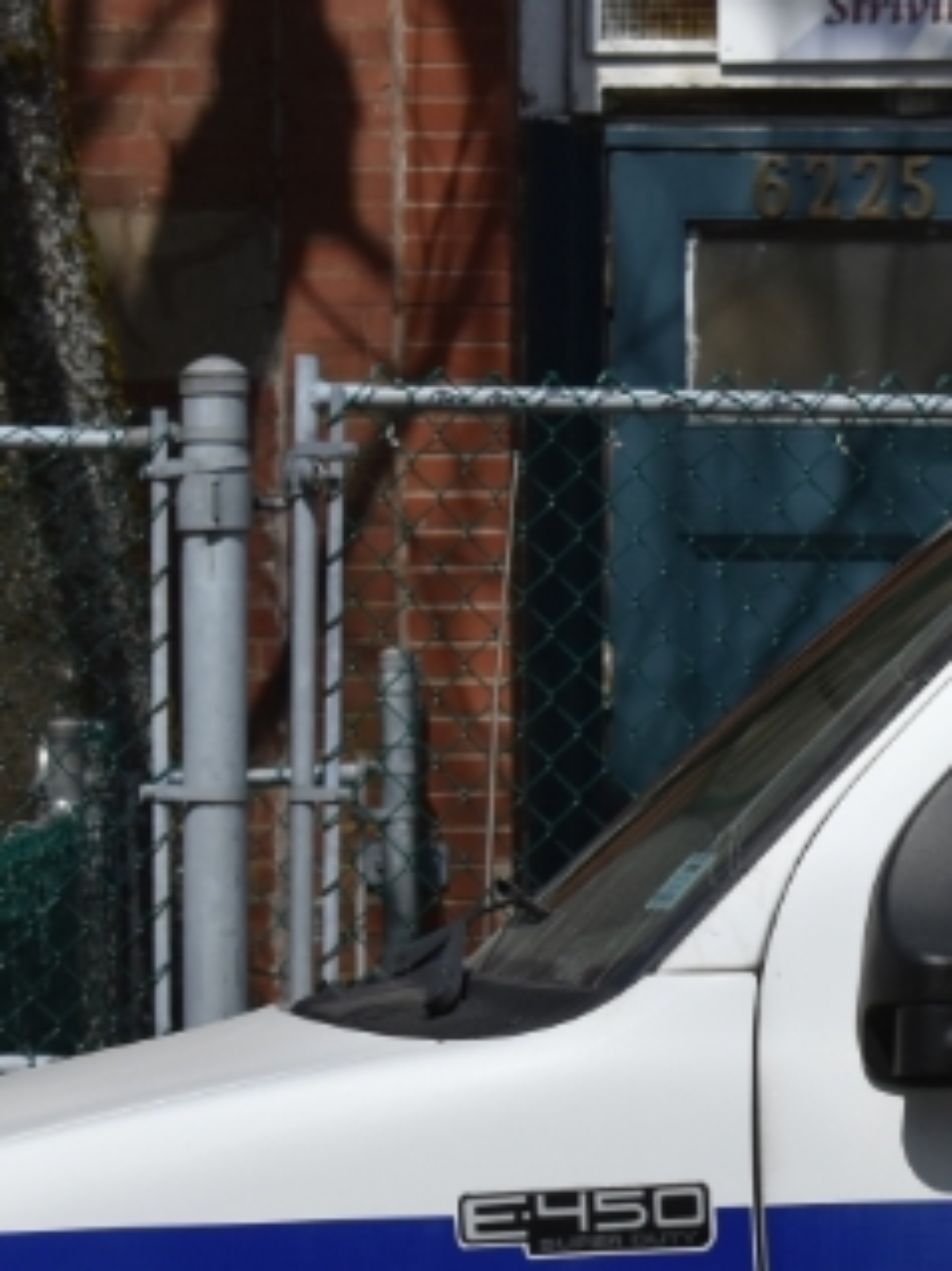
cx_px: 1227
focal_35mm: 324
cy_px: 837
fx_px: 11889
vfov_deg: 6.1
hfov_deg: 4.6
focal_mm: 70
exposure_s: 1/2500
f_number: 8
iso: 500
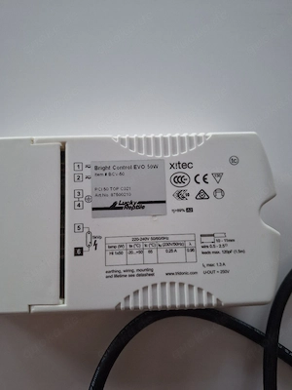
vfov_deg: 73.9
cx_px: 146
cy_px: 195
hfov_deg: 58.9
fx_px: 259
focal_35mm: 23
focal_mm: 5.54
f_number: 1.8
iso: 250
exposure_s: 1/33
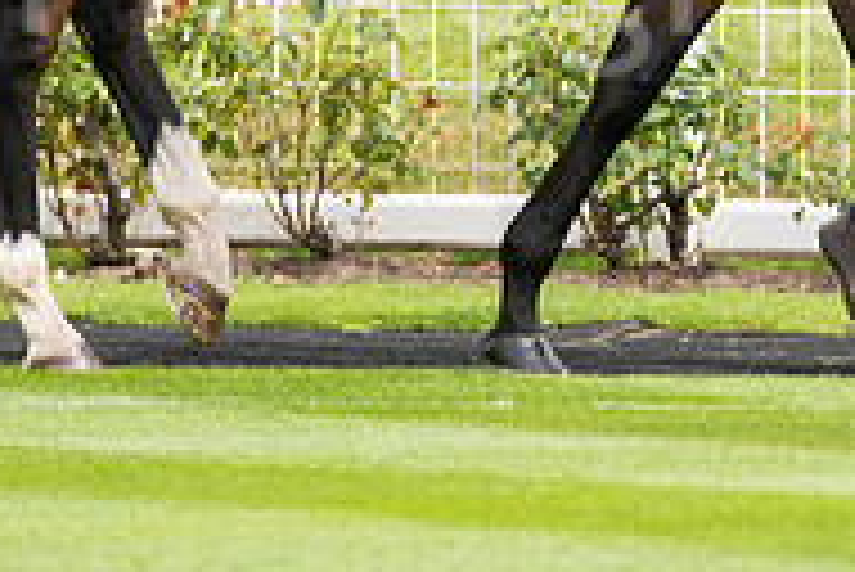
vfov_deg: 2.3
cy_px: -250
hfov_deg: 3.4
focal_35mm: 609
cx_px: 608
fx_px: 14474
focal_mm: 200
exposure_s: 1/2000
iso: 500
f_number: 5.6
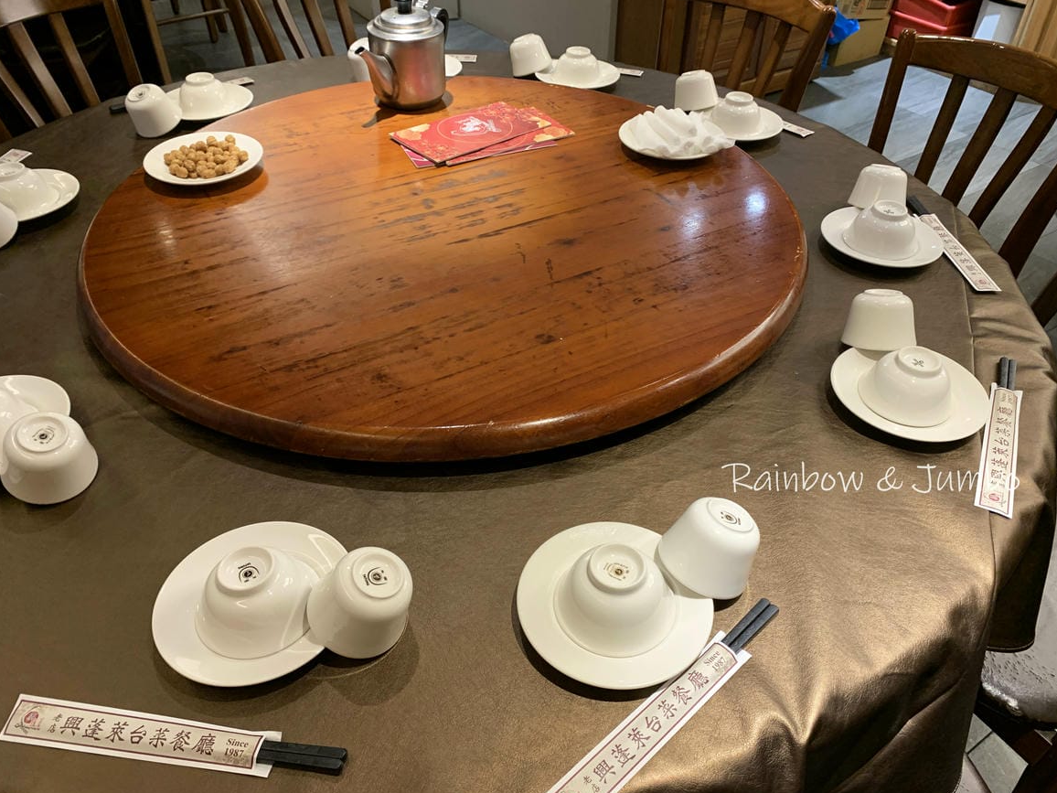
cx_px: 544
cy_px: 397
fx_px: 824
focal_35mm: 27
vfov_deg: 51.4
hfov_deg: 65.3
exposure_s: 1/60
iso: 125
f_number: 1.8
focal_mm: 4.25
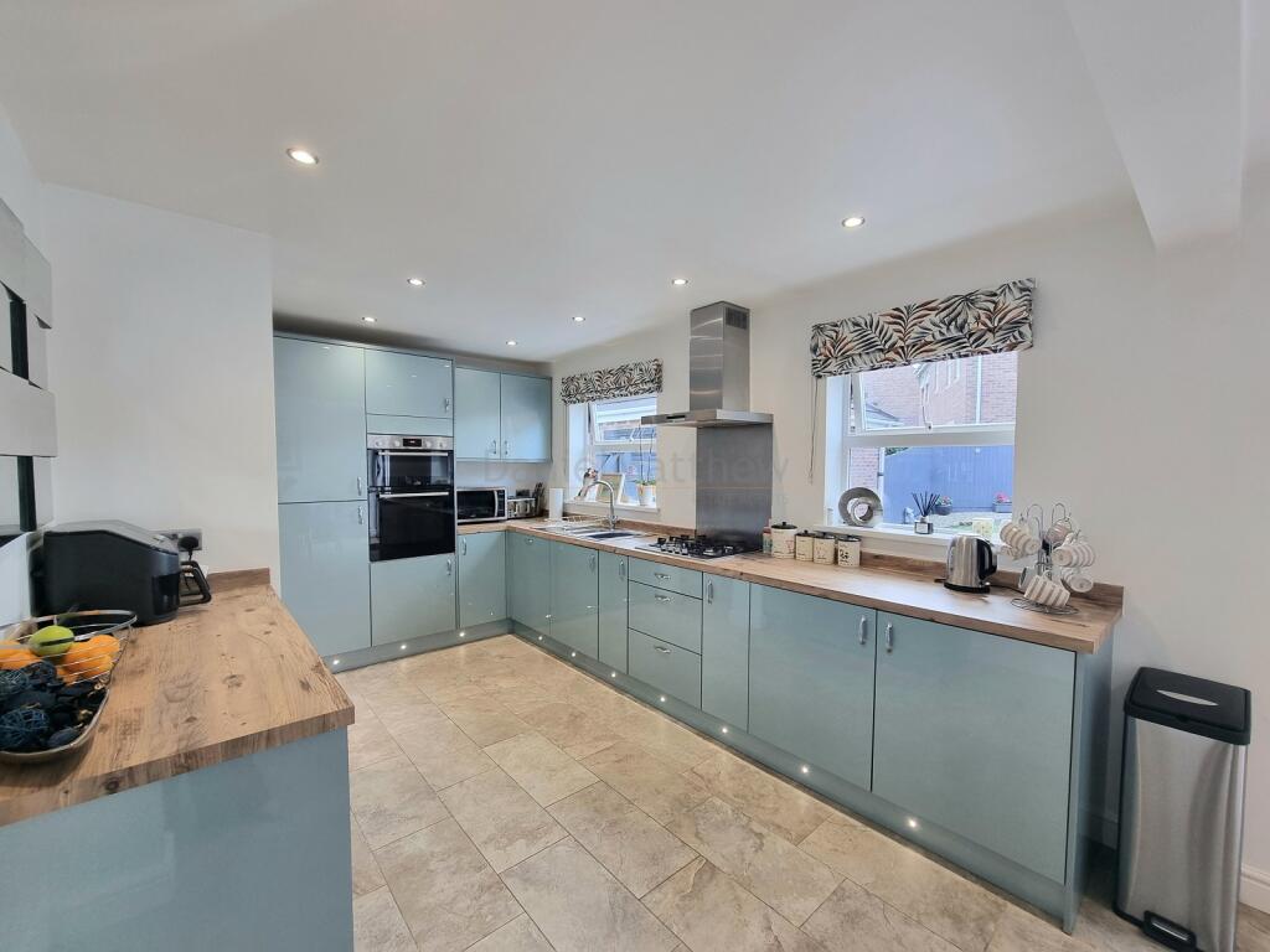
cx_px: 635
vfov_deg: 89.9
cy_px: 476
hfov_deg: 106.2
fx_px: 477
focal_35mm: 13
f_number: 2.2
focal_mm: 2.2
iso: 80
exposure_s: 1/50
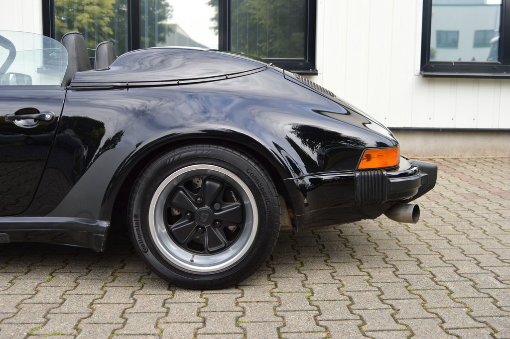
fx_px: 573
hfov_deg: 48.0
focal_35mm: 40
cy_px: 170
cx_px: 255
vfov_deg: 33.0
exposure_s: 1/160
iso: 100
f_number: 6.3
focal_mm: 27
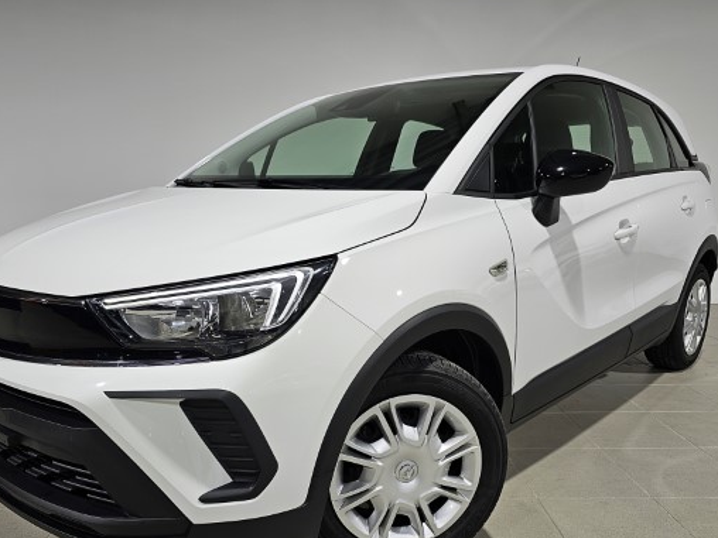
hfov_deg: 61.6
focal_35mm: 29
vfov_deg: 48.0
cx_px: 332
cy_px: 322
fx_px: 602
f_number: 1.7
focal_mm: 6.3
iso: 25
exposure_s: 1/50
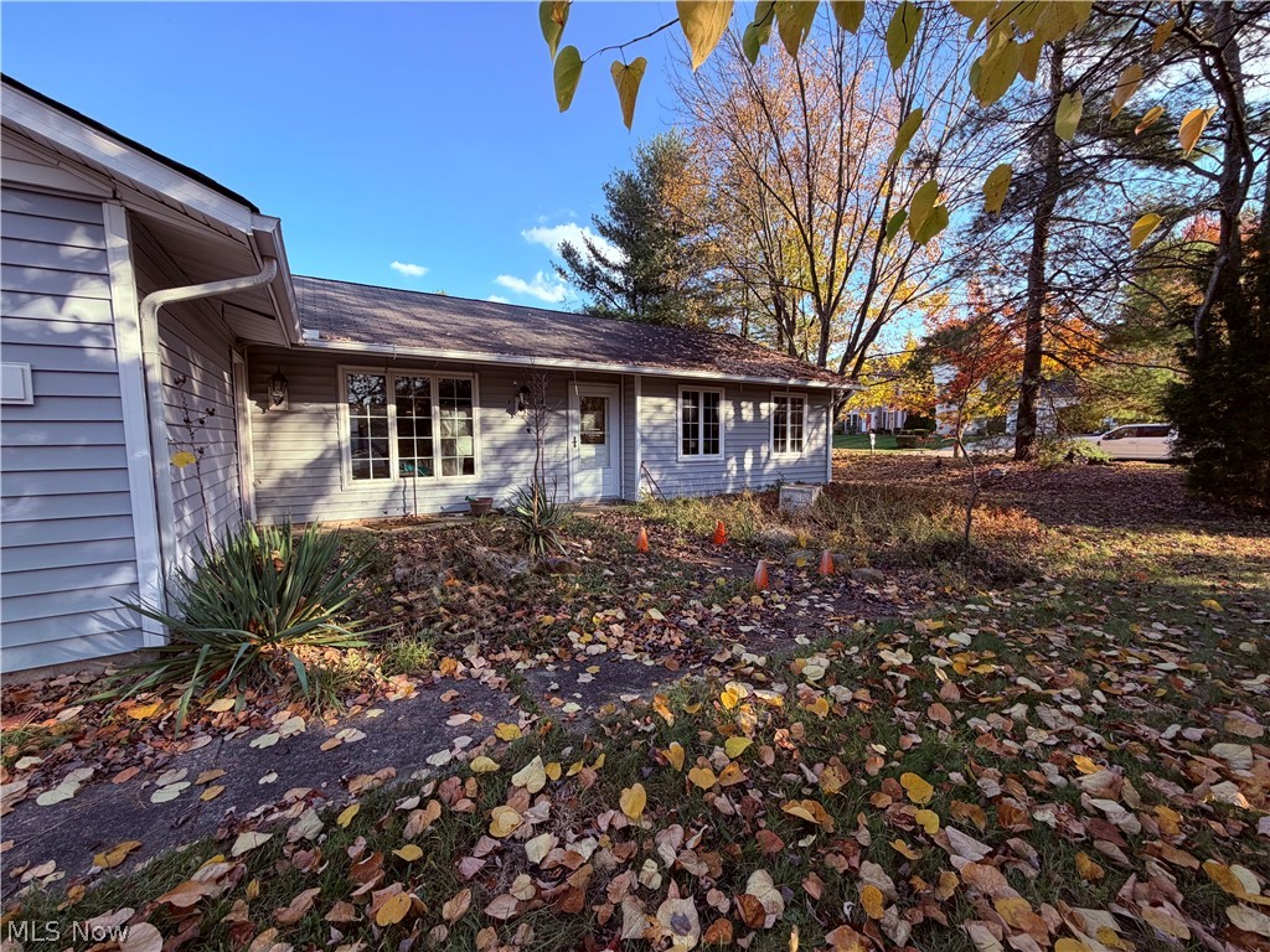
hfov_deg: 102.1
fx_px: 514
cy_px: 476
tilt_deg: -2.8
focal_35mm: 14
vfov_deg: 85.7
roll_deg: +0.9
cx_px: 635
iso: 64
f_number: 2.2
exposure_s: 1/479
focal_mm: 2.22
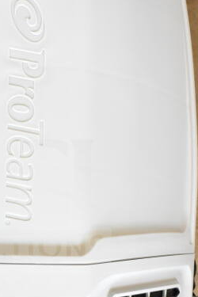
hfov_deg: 14.3
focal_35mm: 95
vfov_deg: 21.4
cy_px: 202
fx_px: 784
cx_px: 22
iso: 1600
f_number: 5
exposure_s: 1/100
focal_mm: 26
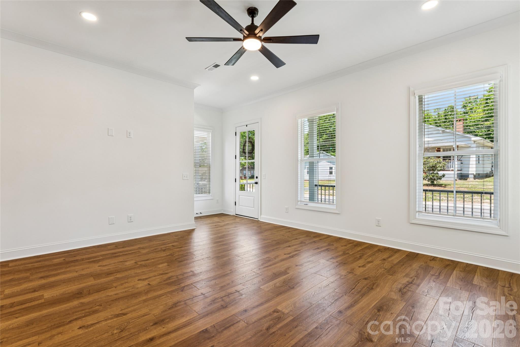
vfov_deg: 71.7
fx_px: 240
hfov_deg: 94.6
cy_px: 174
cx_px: 260
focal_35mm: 17
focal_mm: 16.6
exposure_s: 1/10
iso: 100
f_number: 9
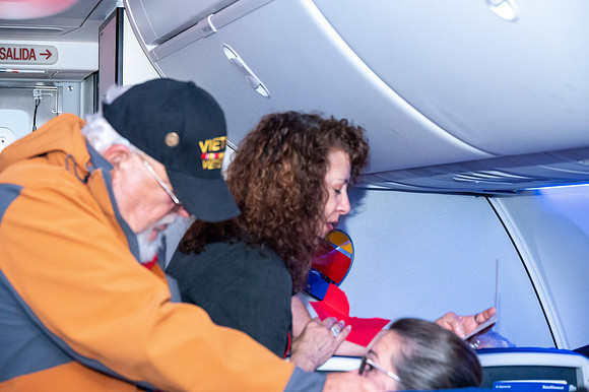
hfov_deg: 21.0
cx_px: 294
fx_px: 1586
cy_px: 196
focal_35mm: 97
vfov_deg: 14.1
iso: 12800
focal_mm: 97
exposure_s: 1/200
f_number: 7.1
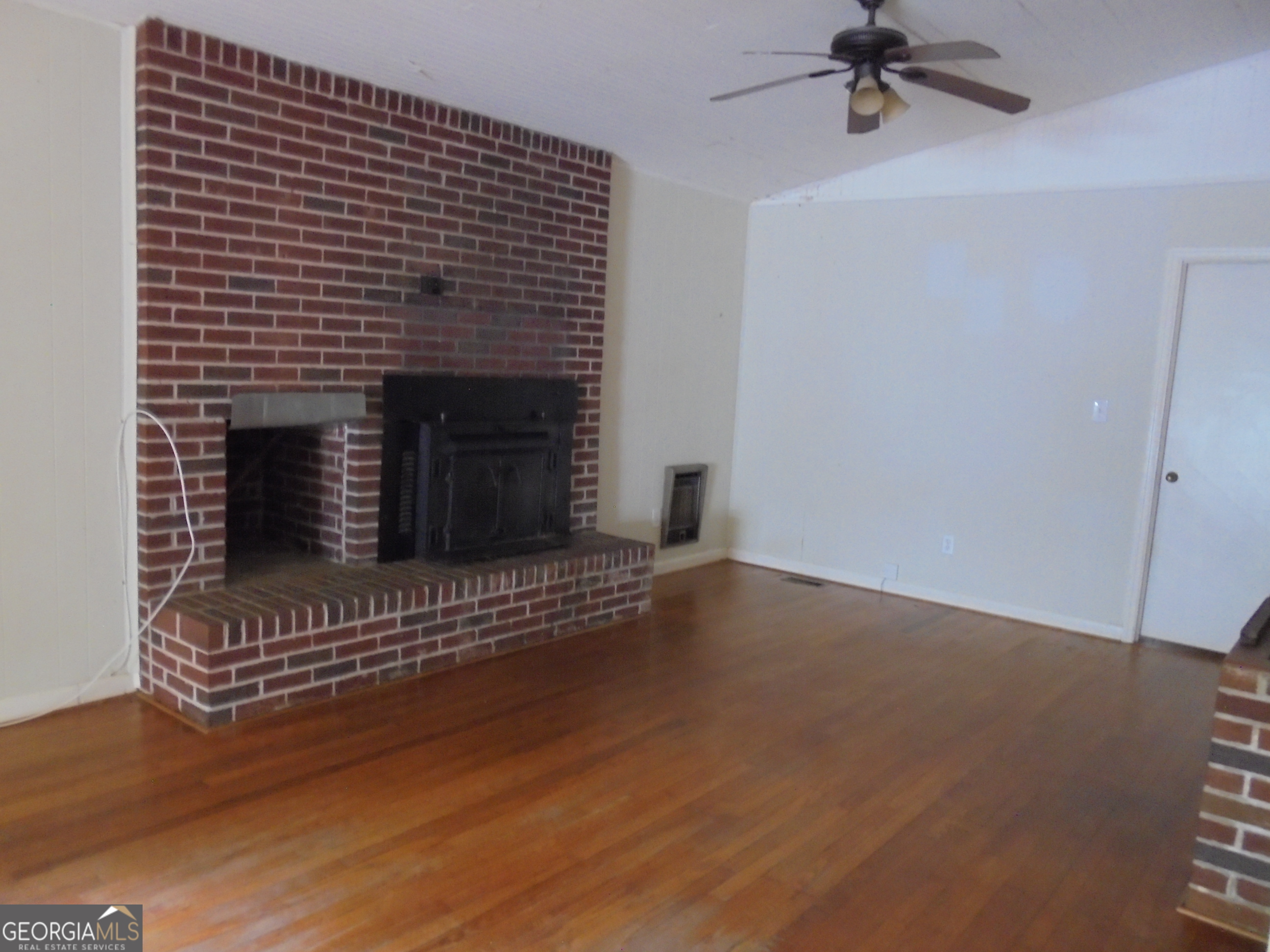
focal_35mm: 26
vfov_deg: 53.1
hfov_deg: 67.3
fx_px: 954
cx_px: 635
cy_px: 476
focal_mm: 4.6
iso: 400
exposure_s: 1/4
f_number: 3.5
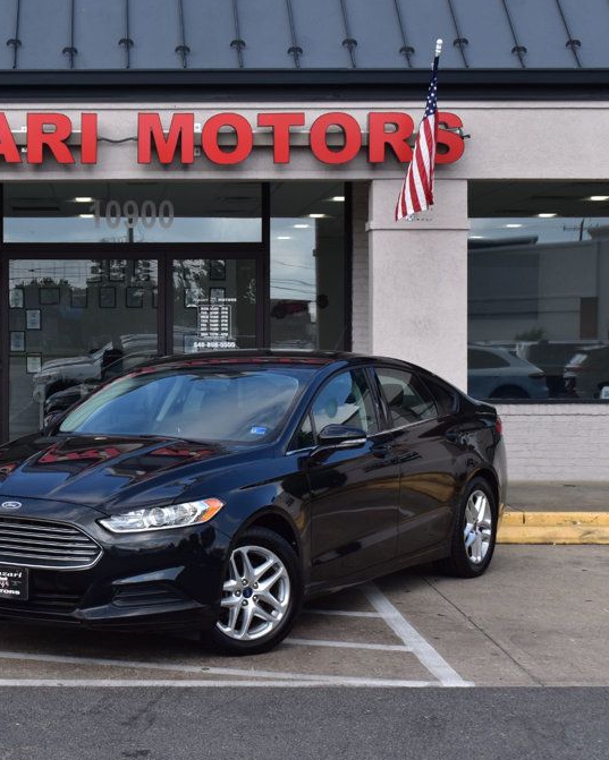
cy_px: 383
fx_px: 1644
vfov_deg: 26.1
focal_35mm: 73
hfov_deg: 20.7
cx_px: 111
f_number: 11
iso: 400
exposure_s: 1/400
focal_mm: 34
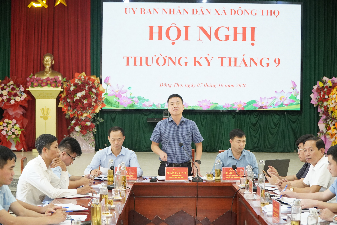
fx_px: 646
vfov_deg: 19.7
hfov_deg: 29.2
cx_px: 168
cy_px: 112
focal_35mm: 69
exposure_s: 1/60
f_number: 5
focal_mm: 46
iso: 1600
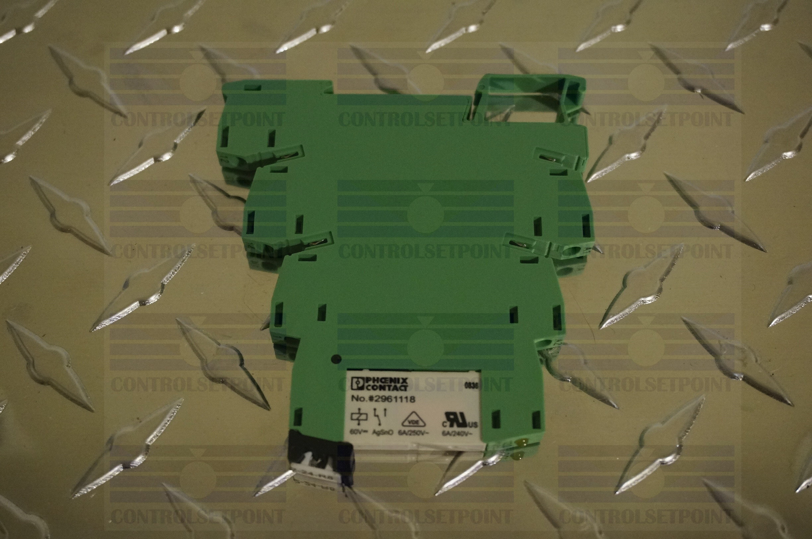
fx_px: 1115
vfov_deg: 27.2
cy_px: 270
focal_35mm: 50
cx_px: 406
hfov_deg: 40.0
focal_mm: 33
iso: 2500
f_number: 5
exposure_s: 1/60
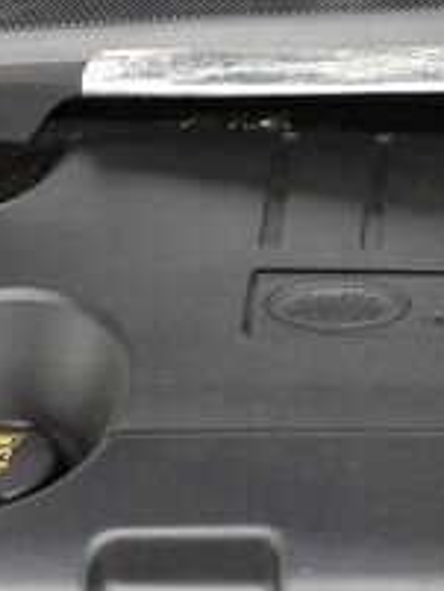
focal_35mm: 122
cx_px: 506
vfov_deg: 16.1
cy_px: 297
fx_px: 2084
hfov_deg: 11.9
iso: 100
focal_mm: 4.3
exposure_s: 1/42
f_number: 3.2
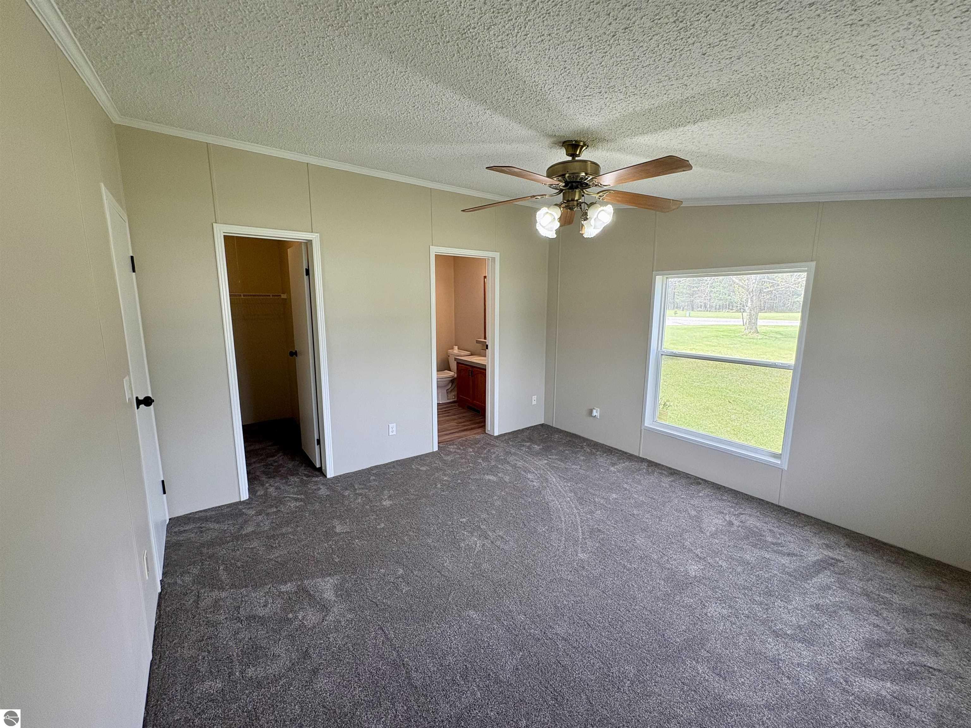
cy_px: 364
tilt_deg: -8.4
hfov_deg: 102.1
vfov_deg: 85.7
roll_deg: -0.5
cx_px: 486
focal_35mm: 14
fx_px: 393
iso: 100
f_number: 2.2
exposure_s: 1/133
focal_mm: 2.22
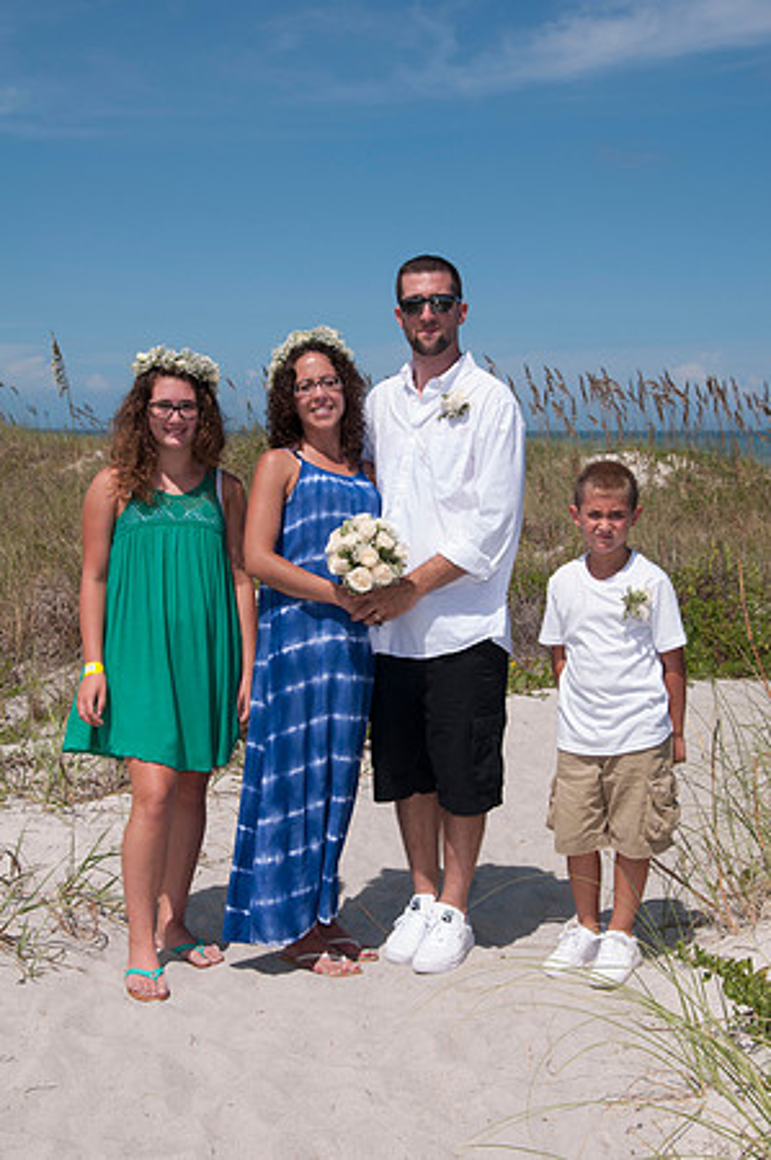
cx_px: 386
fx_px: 1690
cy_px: 580
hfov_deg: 25.7
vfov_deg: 37.9
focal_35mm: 52
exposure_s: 1/250
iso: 100
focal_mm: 35
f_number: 11
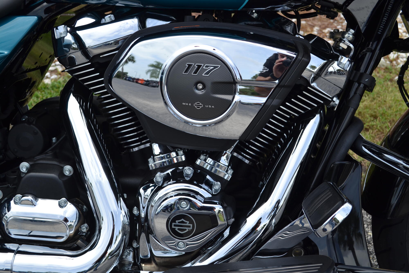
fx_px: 494
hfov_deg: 45.0
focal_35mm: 44
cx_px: 204
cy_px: 136
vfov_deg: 30.8
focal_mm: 29
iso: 100
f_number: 7.1
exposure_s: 1/200
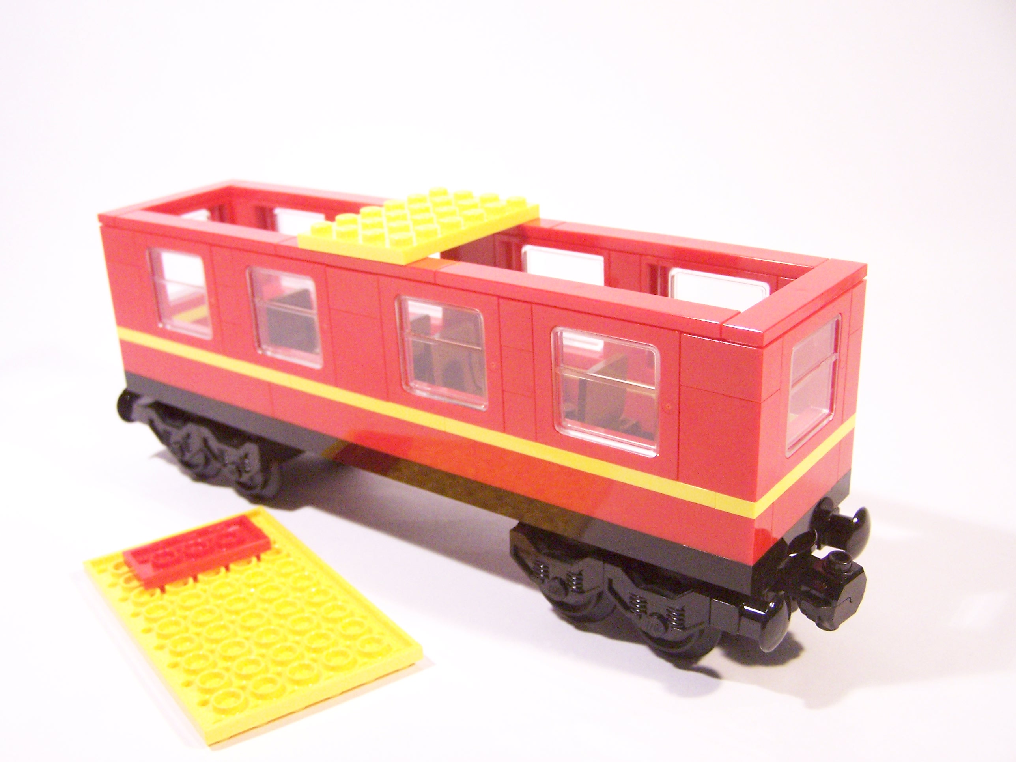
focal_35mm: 38
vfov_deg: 37.7
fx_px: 1115
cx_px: 508
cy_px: 381
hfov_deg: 49.0
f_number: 3.2
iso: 400
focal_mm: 6.3
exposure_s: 1/30
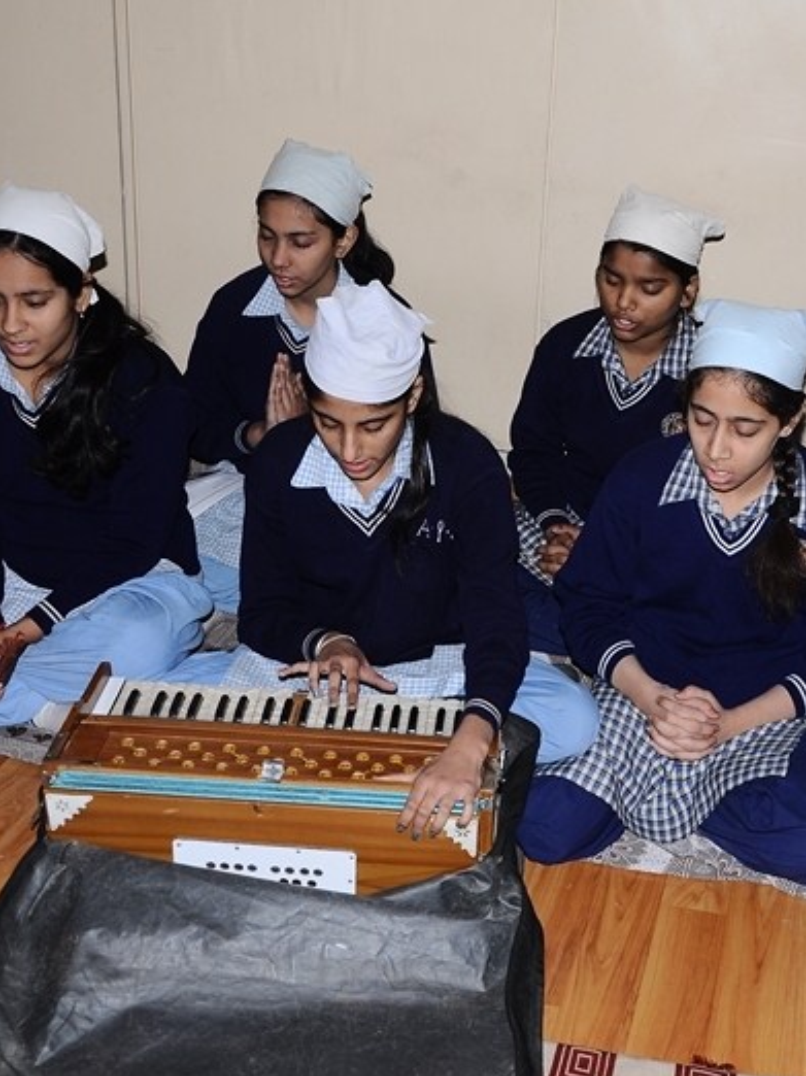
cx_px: 592
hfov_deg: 27.2
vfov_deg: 36.2
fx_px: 1647
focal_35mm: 53
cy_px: 543
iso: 200
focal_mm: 24
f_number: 8
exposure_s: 1/125
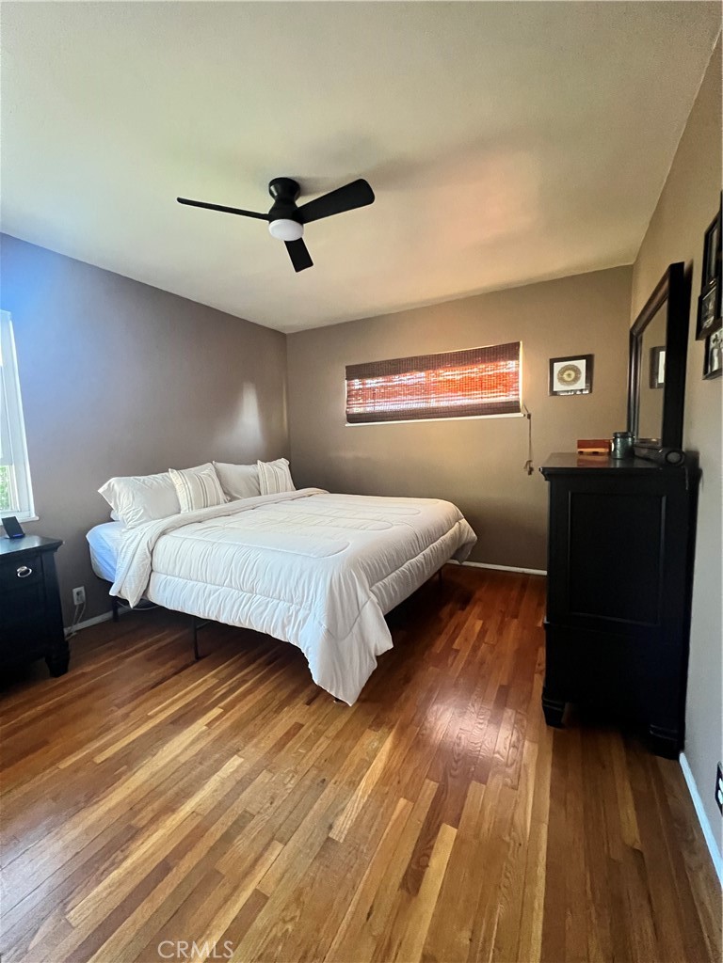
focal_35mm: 13
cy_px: 482
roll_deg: +1.1
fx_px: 362
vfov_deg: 106.2
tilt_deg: -5.4
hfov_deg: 89.9
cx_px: 362
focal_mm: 1.57
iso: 1000
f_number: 1.8
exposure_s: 1/45
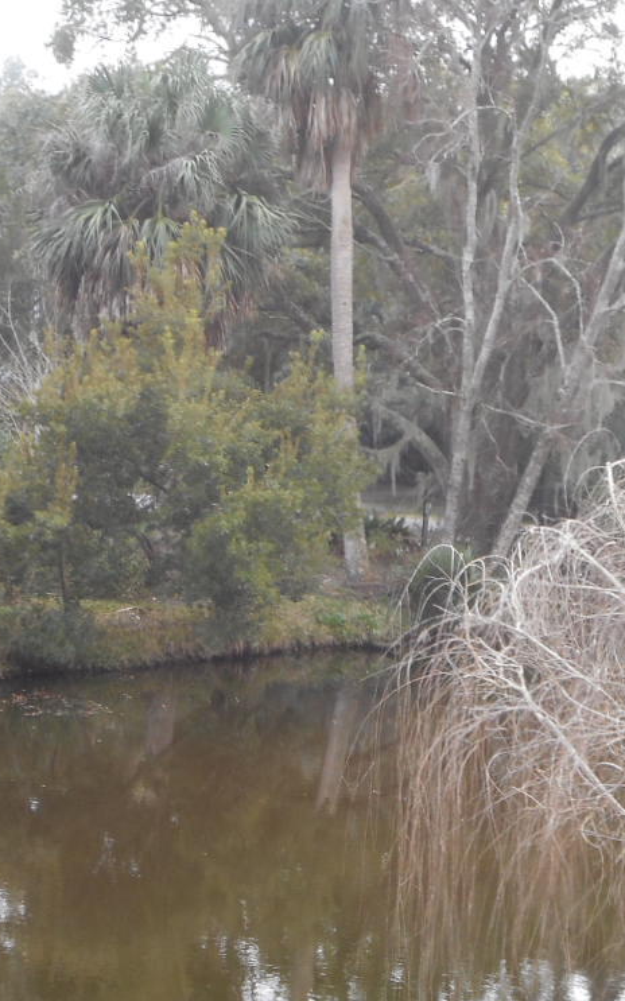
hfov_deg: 14.7
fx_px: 2427
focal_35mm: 89
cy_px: 787
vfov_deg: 23.0
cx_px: 216
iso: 80
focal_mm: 6.9
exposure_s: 1/30
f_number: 4.5
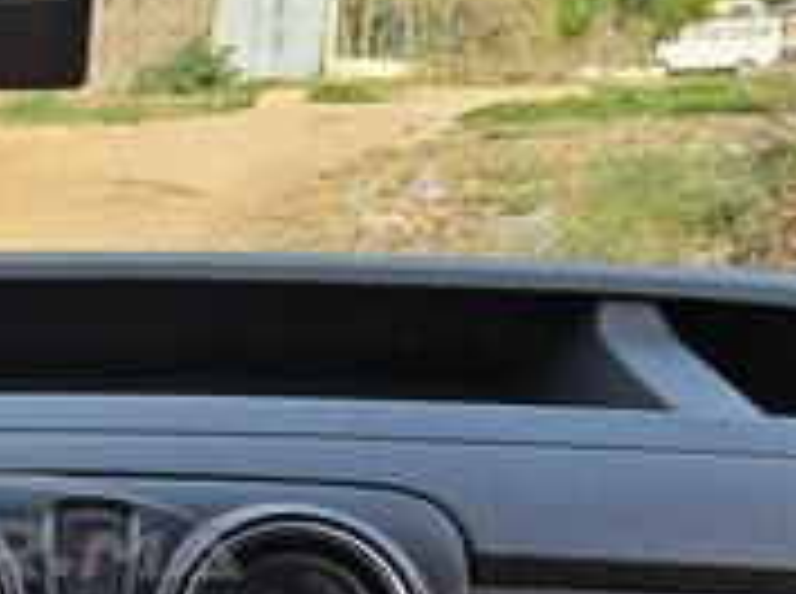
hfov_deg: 32.7
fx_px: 1102
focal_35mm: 48
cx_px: -157
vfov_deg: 29.4
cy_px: 488
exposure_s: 1/359
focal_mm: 2.2
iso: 50
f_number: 2.2
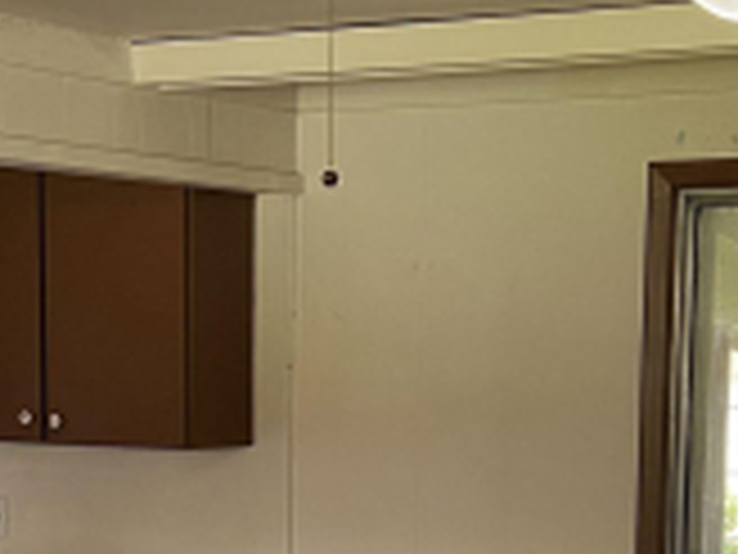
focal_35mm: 106
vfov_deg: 13.6
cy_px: 626
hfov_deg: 18.5
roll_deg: +0.0
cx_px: 295
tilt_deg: -7.1
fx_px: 2260
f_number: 1.5
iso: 100
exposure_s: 1/60
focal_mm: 5.7
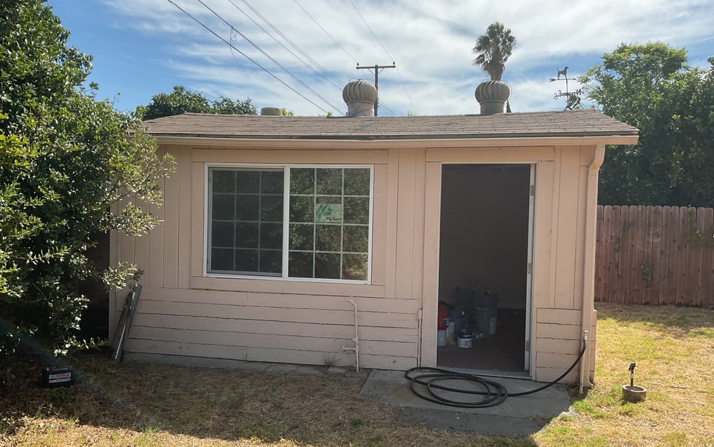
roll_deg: -1.1
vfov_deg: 40.6
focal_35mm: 31
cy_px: 239
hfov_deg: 61.2
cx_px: 357
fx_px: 603
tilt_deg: +1.9
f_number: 1.8
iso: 16
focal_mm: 3
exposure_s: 1/1534
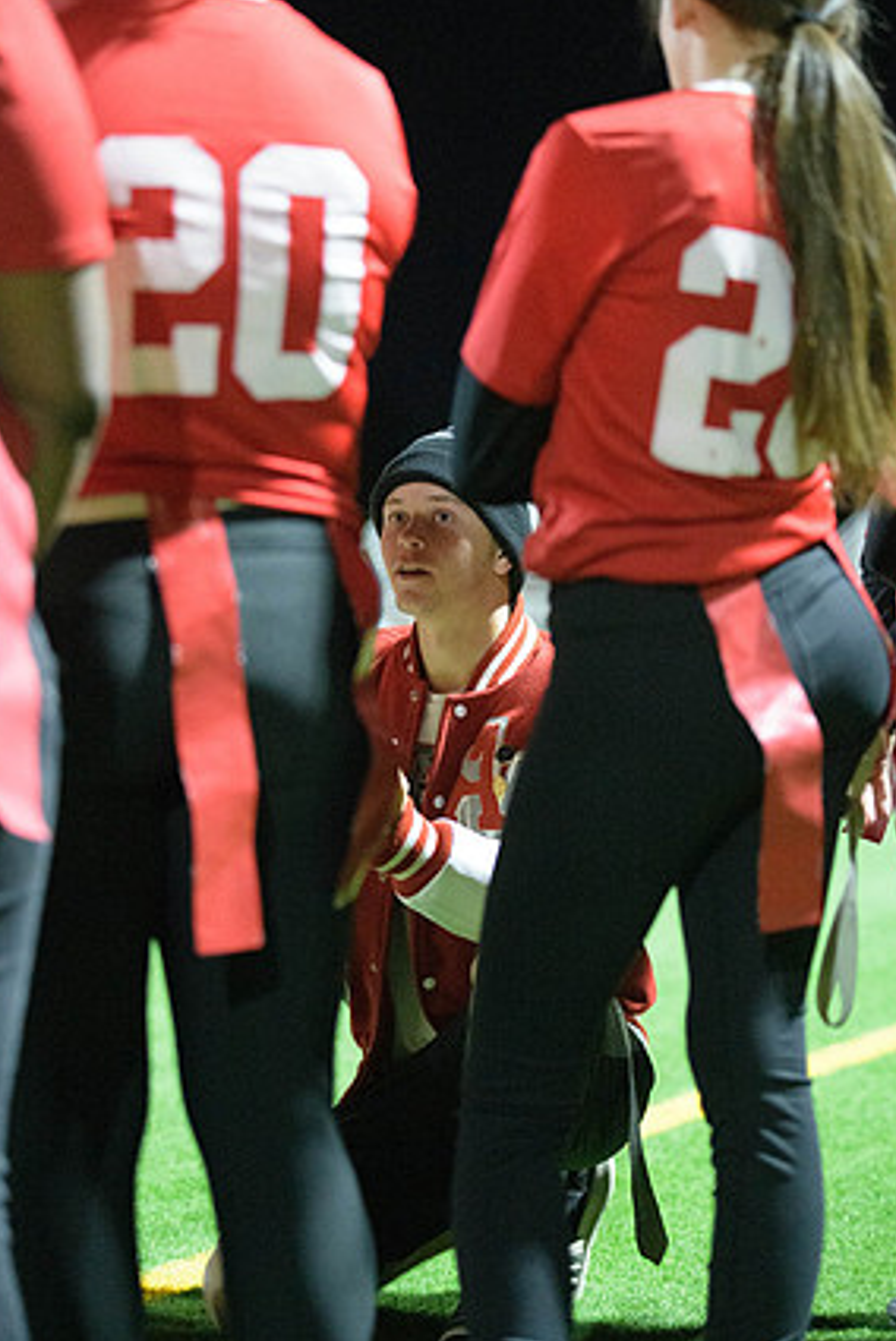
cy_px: 647
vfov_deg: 22.4
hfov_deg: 15.0
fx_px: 3392
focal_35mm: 91
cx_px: 451
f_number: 2.8
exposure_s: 1/640
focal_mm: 86
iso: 25600
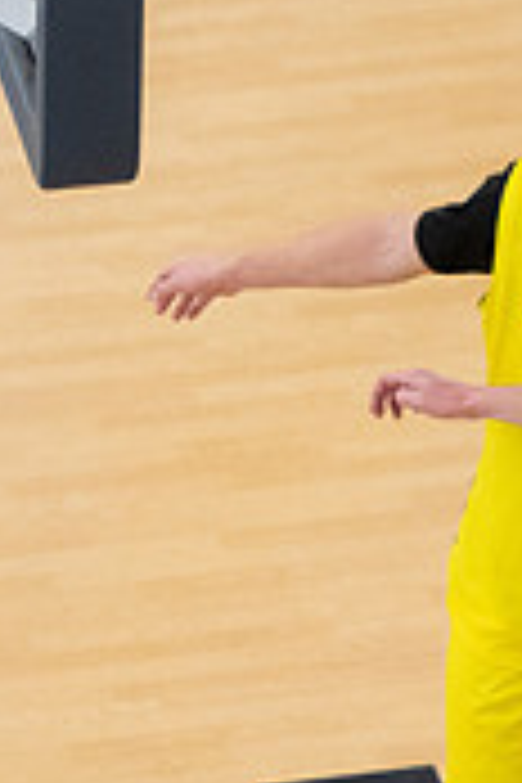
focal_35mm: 307
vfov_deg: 6.7
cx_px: 416
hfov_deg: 4.5
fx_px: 6677
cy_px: -230
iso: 4000
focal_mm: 70
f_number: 3.5
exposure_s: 1/640
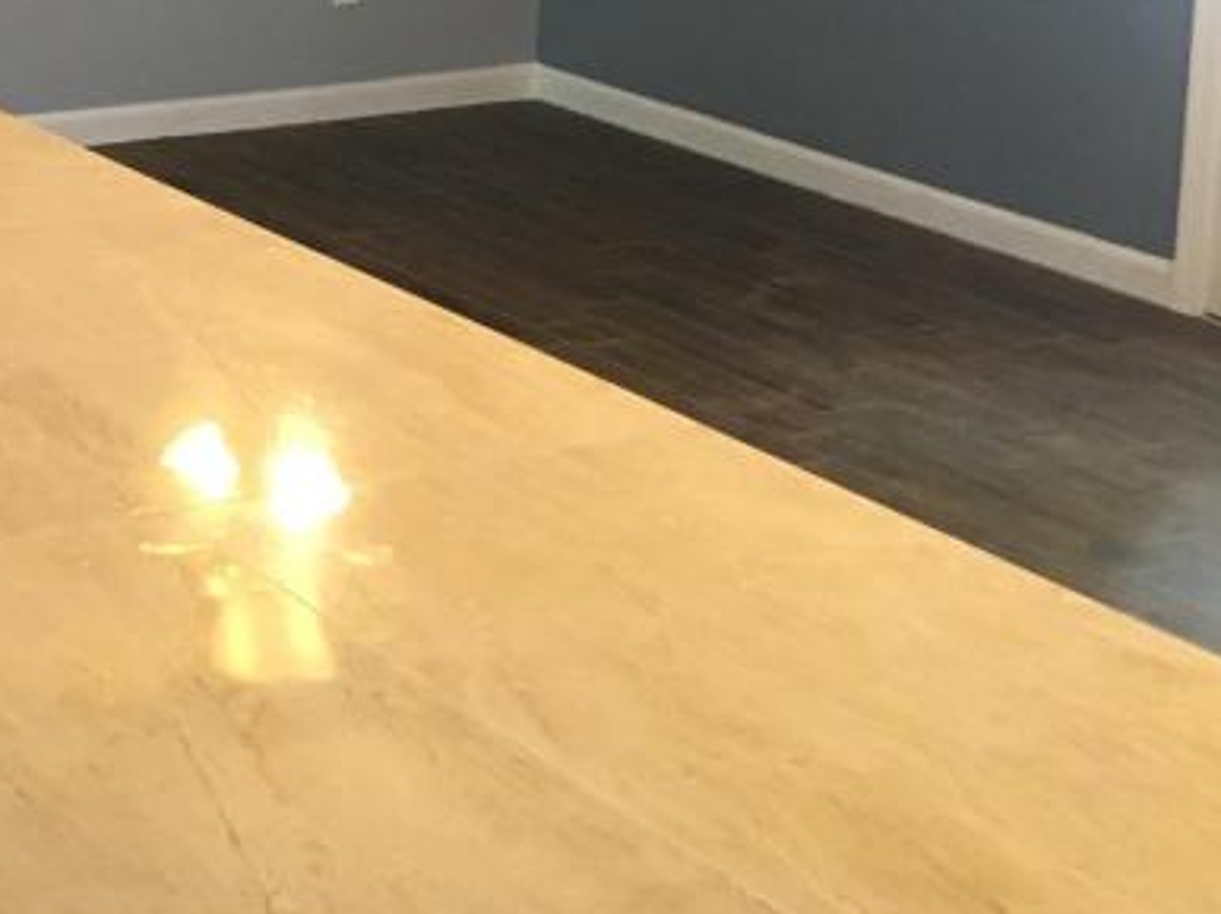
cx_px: -316
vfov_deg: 18.2
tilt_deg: -8.4
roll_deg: -0.9
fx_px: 2714
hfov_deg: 22.9
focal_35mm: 77
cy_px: -168
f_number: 2.2
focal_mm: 4.15
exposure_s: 1/30
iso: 160
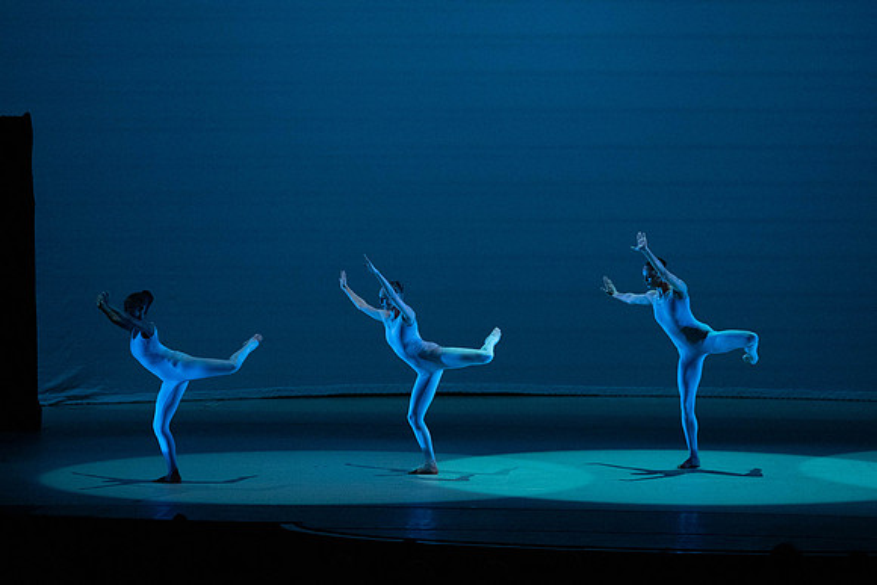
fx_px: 3996
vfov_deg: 8.4
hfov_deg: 12.5
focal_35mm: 164
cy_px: 292
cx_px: 438
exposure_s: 1/400
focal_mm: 164
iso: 16000
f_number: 5.6
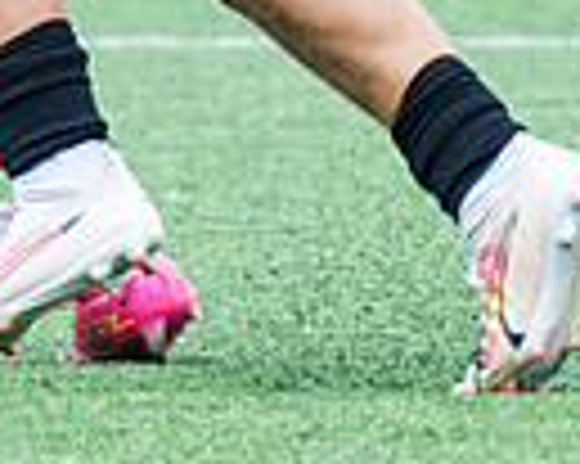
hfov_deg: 0.9
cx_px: -665
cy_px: -498
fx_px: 37342
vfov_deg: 0.7
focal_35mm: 2177
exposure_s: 1/1600
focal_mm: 200
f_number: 4.5
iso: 800
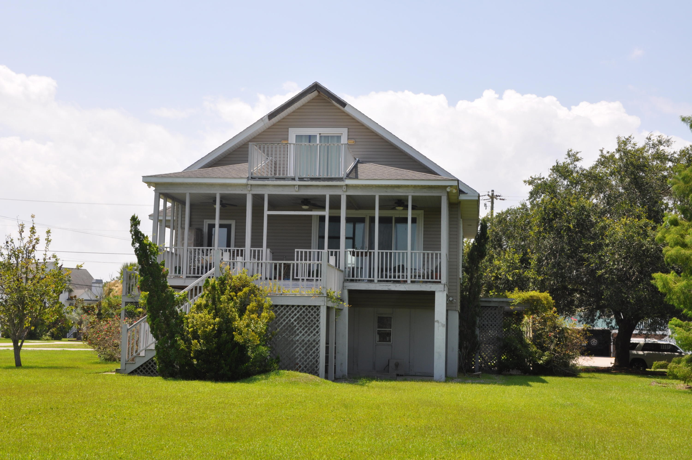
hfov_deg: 37.9
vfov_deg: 25.7
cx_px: 346
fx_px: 1008
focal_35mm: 52
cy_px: 230
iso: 200
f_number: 13
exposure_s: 1/160
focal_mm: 35
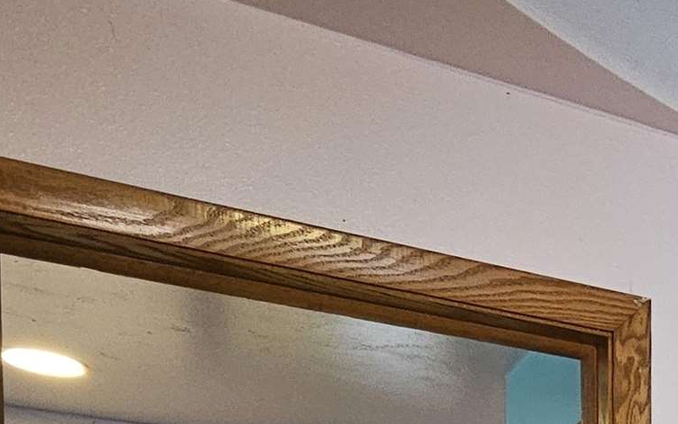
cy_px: 802
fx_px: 1034
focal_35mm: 56
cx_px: 870
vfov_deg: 17.7
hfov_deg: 29.6
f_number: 2.2
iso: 320
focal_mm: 2.2
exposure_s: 1/40
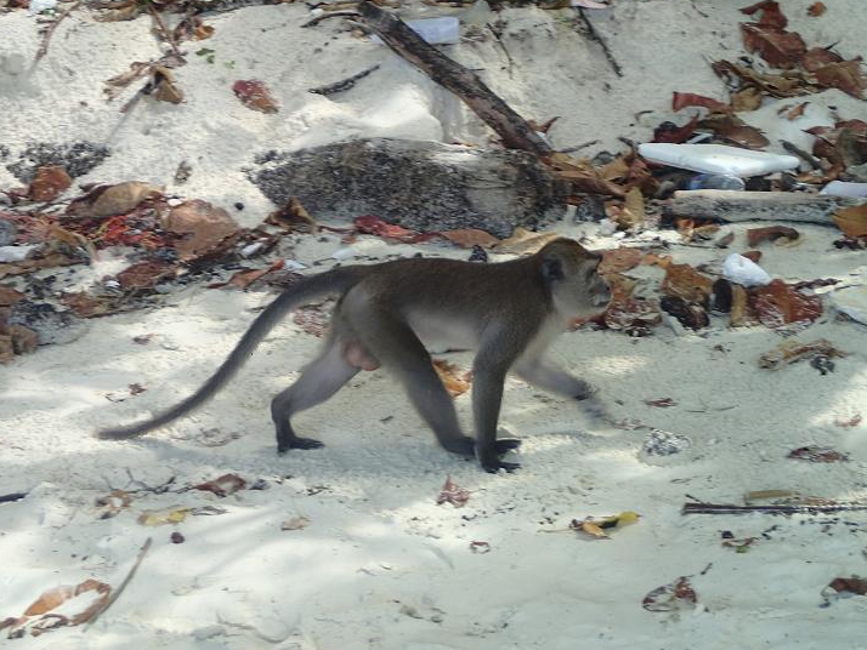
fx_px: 2230
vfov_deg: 16.6
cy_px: 325
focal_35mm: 89
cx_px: 475
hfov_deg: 22.0
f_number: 4.4
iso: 100
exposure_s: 1/100
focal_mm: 14.41
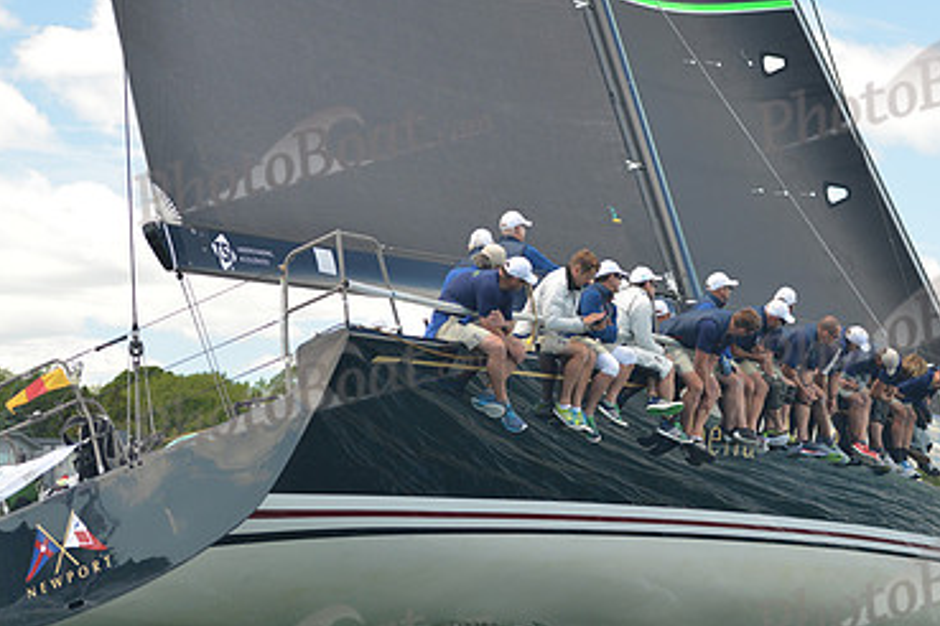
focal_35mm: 110
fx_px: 2872
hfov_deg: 18.5
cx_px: 627
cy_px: 490
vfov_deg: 12.4
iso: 400
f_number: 2.8
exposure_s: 1/800
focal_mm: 70
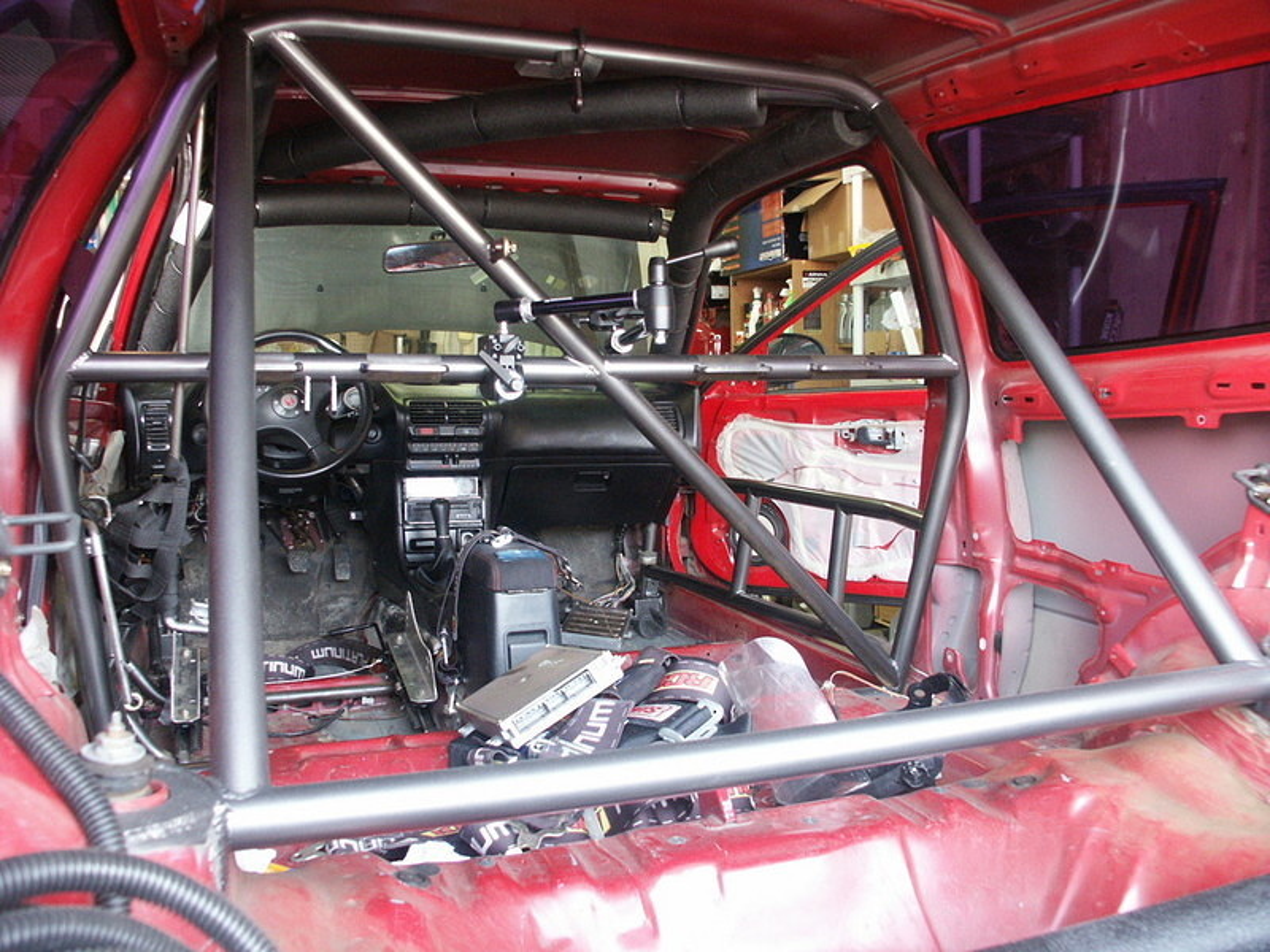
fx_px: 1064
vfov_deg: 48.2
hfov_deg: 61.7
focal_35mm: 29
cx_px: 635
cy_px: 476
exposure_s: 1/30
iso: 200
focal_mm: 7.65
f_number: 2.8
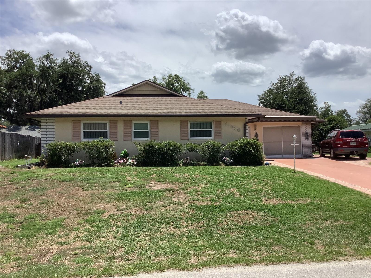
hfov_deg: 58.4
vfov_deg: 45.4
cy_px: 139
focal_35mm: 31
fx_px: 332
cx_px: 186
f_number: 2.4
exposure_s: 1/2203
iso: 25
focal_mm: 3.3
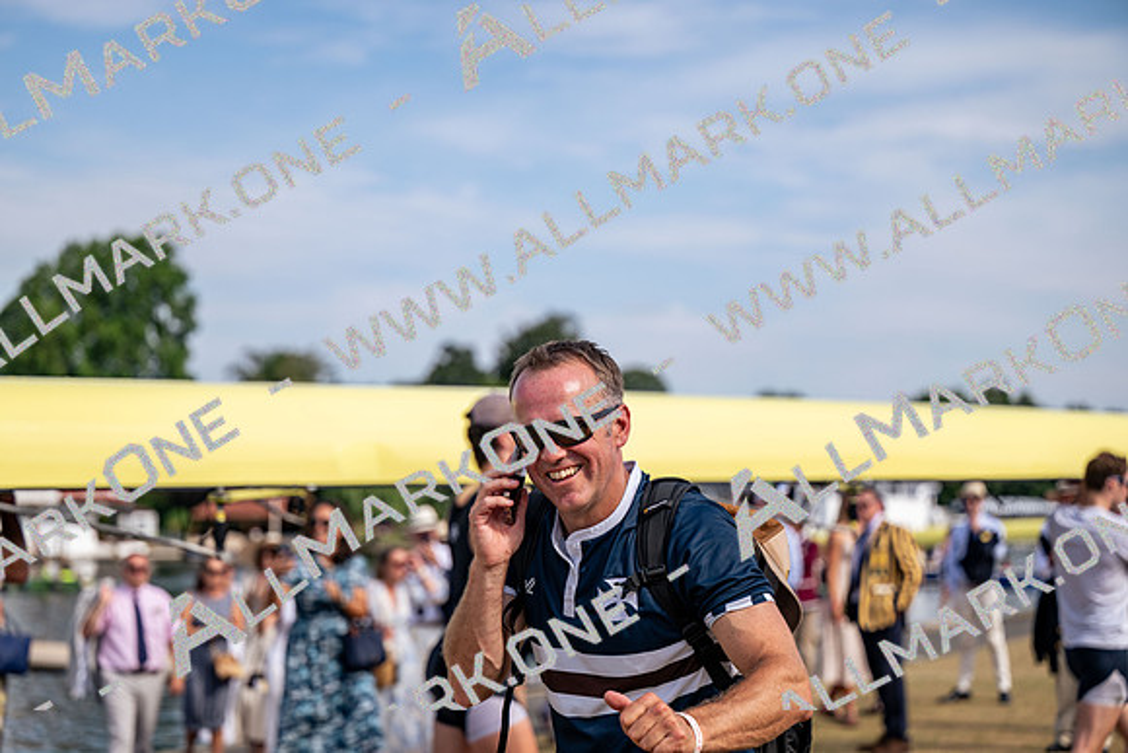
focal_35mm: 70
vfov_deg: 19.5
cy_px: 376
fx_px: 2194
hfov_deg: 28.8
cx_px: 564
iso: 64
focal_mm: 70
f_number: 2.8
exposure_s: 1/1600
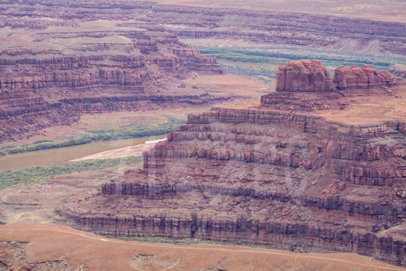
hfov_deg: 11.4
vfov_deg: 7.6
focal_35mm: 180
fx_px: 2030
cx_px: 203
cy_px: 136
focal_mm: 120
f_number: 5
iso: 200
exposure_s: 1/320
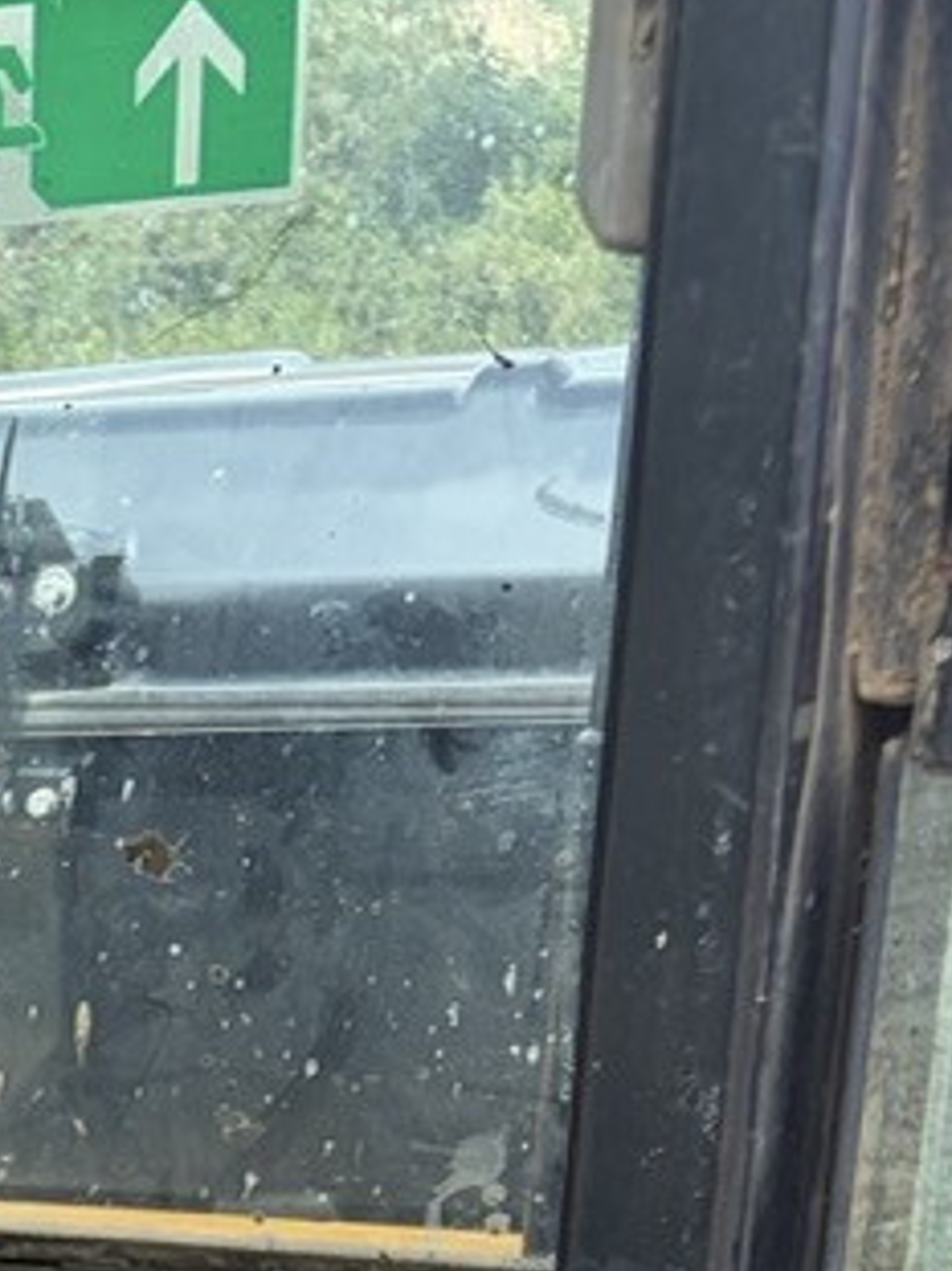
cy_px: 2031
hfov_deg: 12.2
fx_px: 3926
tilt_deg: -23.4
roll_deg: +2.9
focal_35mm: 107
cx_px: -972
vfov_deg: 16.4
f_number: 1.6
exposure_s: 1/959
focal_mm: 5.96
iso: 50
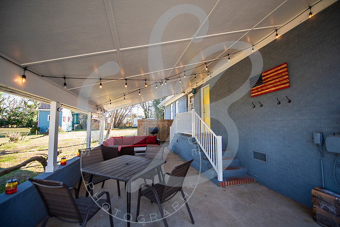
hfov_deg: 103.3
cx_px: 168
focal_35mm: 14
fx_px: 135
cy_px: 114
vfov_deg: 80.3
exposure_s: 1/400
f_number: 2.8
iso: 200
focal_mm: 14
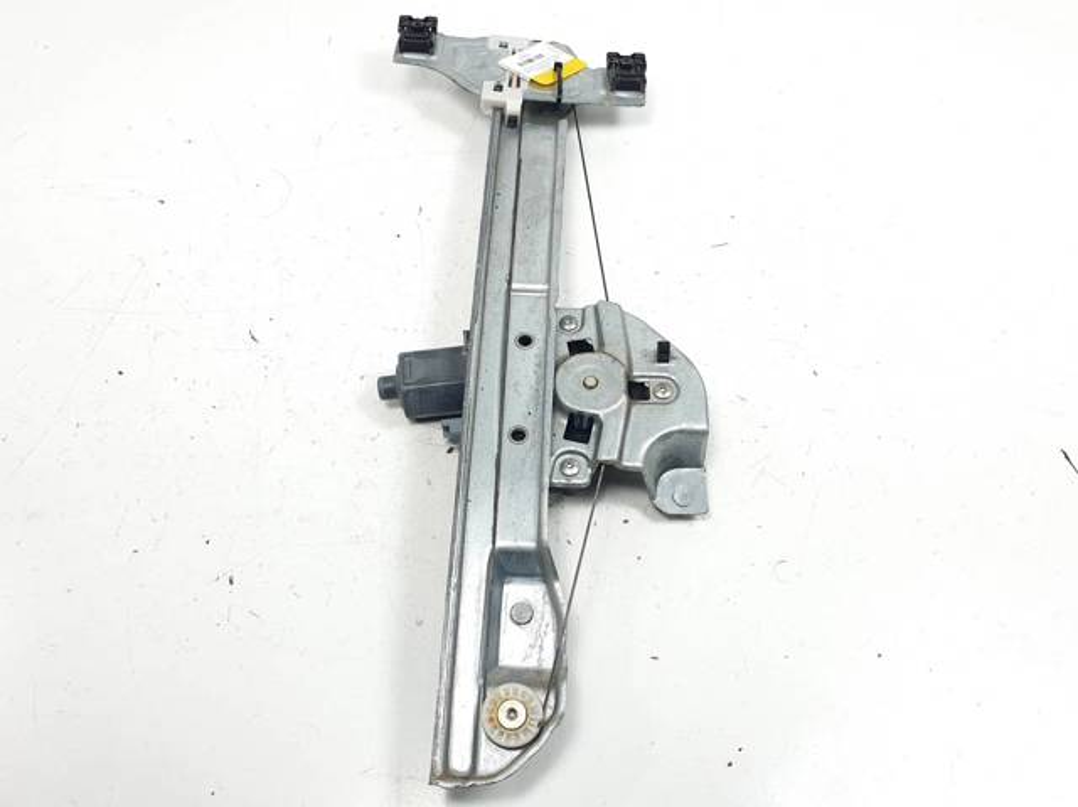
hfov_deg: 67.3
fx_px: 809
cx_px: 539
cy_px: 404
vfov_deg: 53.0
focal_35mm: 26
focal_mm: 4.3
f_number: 2.4
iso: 50
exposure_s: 1/212
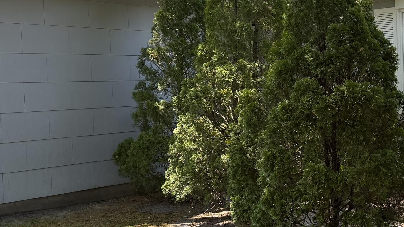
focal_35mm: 63
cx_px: 325
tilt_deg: -1.4
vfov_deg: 19.1
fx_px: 675
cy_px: 96
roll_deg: +1.7
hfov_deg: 32.4
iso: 100
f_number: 1.78
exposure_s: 1/671
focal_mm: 6.76
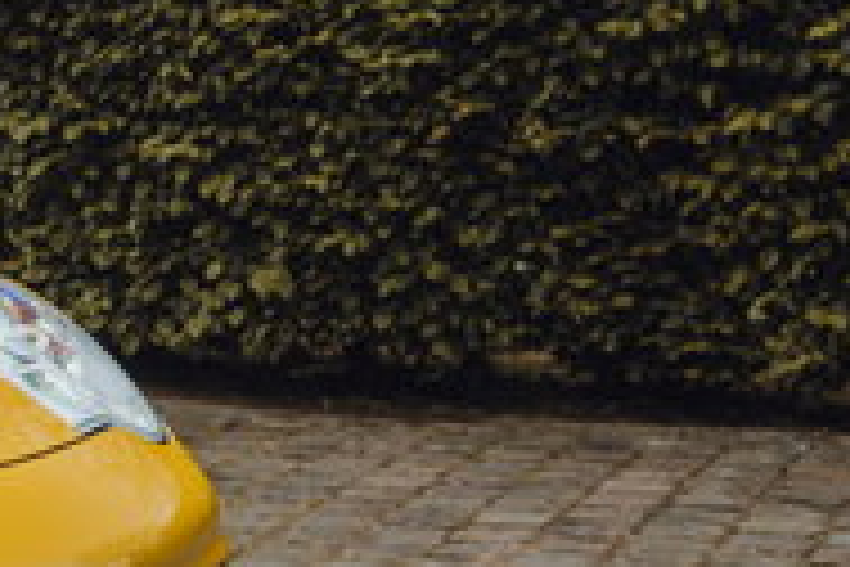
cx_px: -612
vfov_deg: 11.6
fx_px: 2786
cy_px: 137
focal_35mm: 118
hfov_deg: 15.3
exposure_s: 1/250
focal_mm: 29
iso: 200
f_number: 4.5
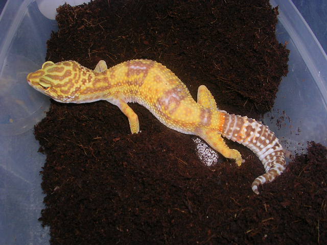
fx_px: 359
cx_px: 164
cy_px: 122
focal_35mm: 38
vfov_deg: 37.7
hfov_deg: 49.0
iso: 50
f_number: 5.6
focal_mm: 5.8
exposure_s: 1/60.1
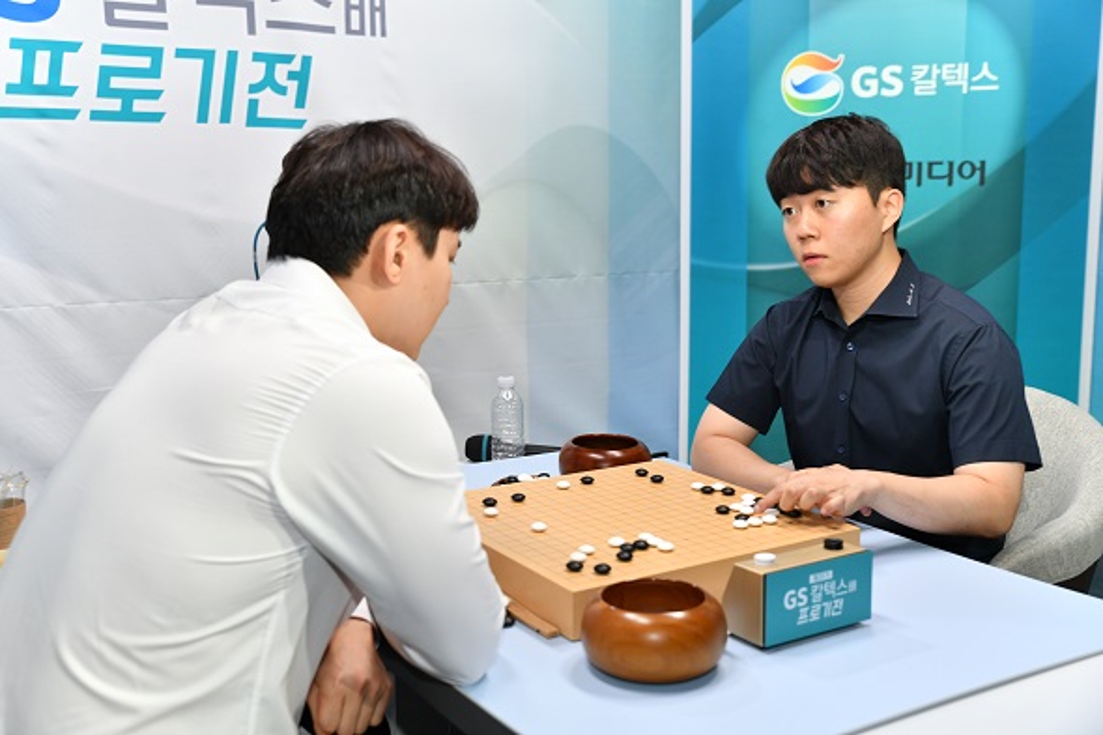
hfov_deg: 48.5
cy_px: 368
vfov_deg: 33.4
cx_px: 552
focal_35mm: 40
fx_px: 1225
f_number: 4
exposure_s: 1/80
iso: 1000
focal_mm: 40
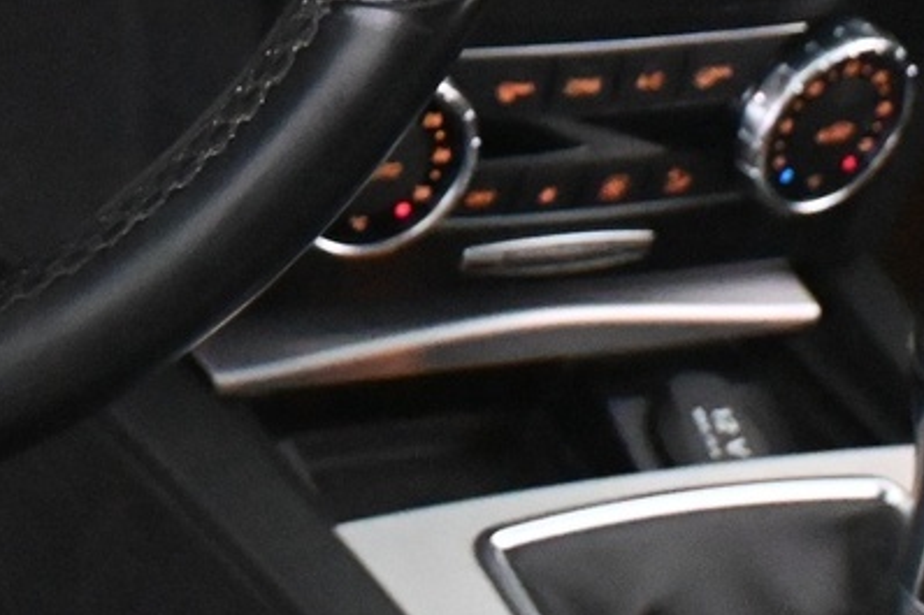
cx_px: -348
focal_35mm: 168
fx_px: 4310
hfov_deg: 11.8
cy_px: -497
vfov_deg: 7.9
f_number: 4.5
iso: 10000
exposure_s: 1/60
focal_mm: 27.5
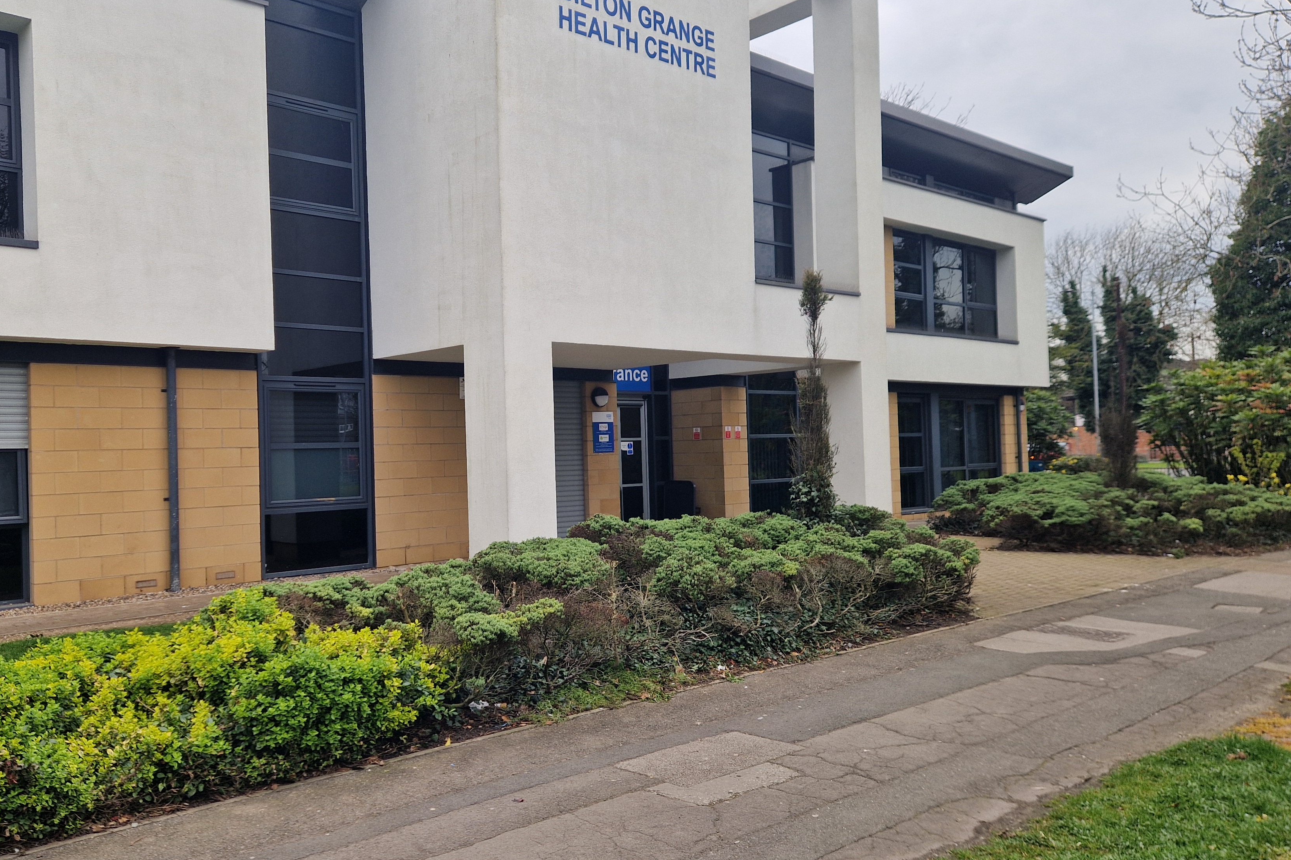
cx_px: 530
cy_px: 439
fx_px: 1040
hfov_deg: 63.2
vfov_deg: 45.0
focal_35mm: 29
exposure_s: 1/384
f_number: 1.8
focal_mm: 5.4
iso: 50
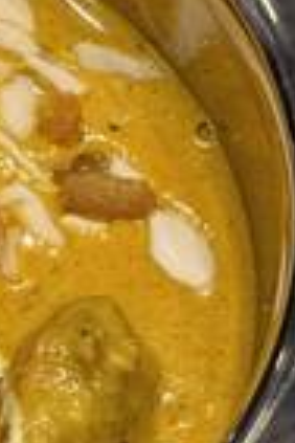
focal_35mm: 225
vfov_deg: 9.1
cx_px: -257
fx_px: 2765
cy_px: 232
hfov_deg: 6.0
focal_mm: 5.96
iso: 64
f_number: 1.6
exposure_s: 1/60
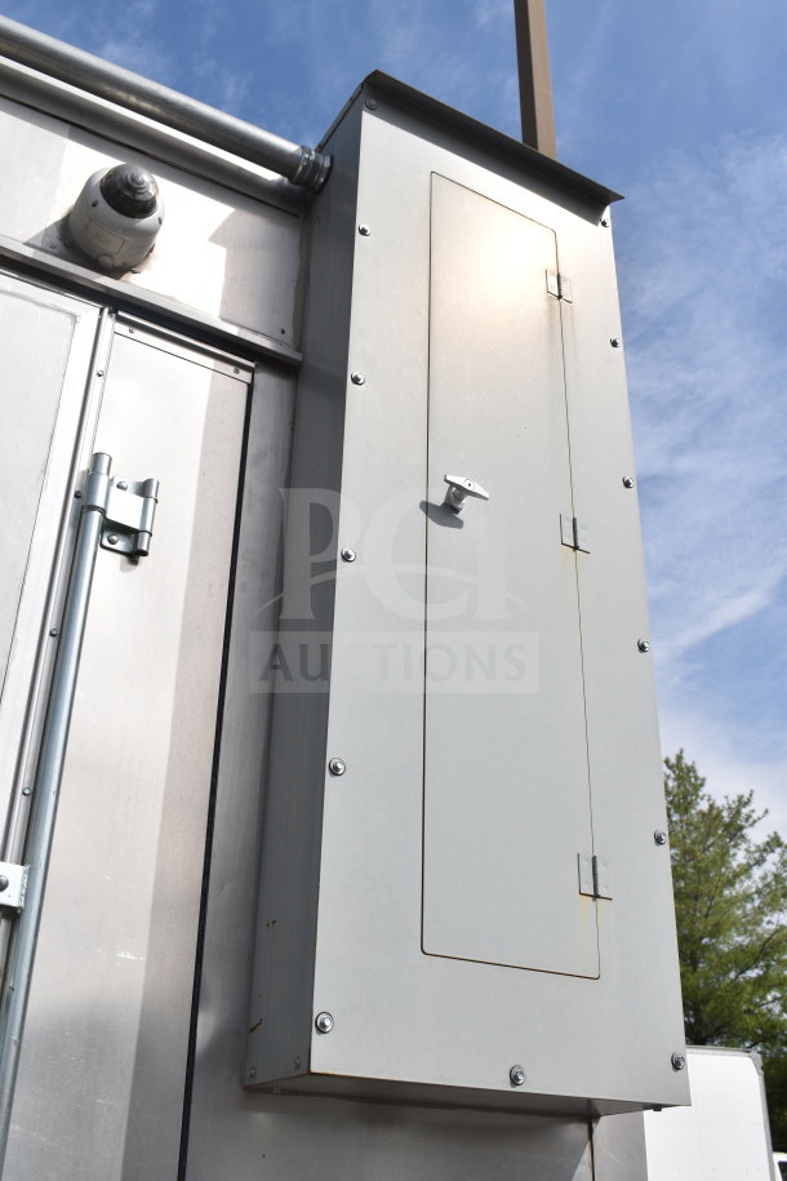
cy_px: 590
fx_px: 1180
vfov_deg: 53.1
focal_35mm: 36
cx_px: 394
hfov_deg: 36.9
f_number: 9
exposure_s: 1/320
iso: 100
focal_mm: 24
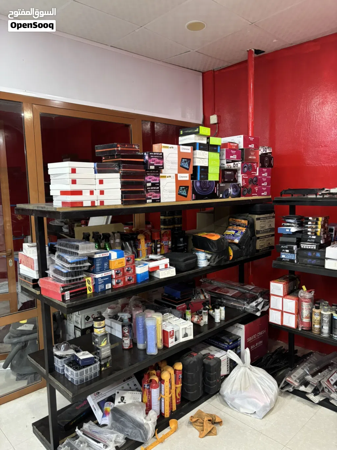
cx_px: 168
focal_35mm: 26
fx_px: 337
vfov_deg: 67.3
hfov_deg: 53.1
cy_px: 225
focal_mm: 5.96
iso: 320
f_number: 1.6
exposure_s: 1/50
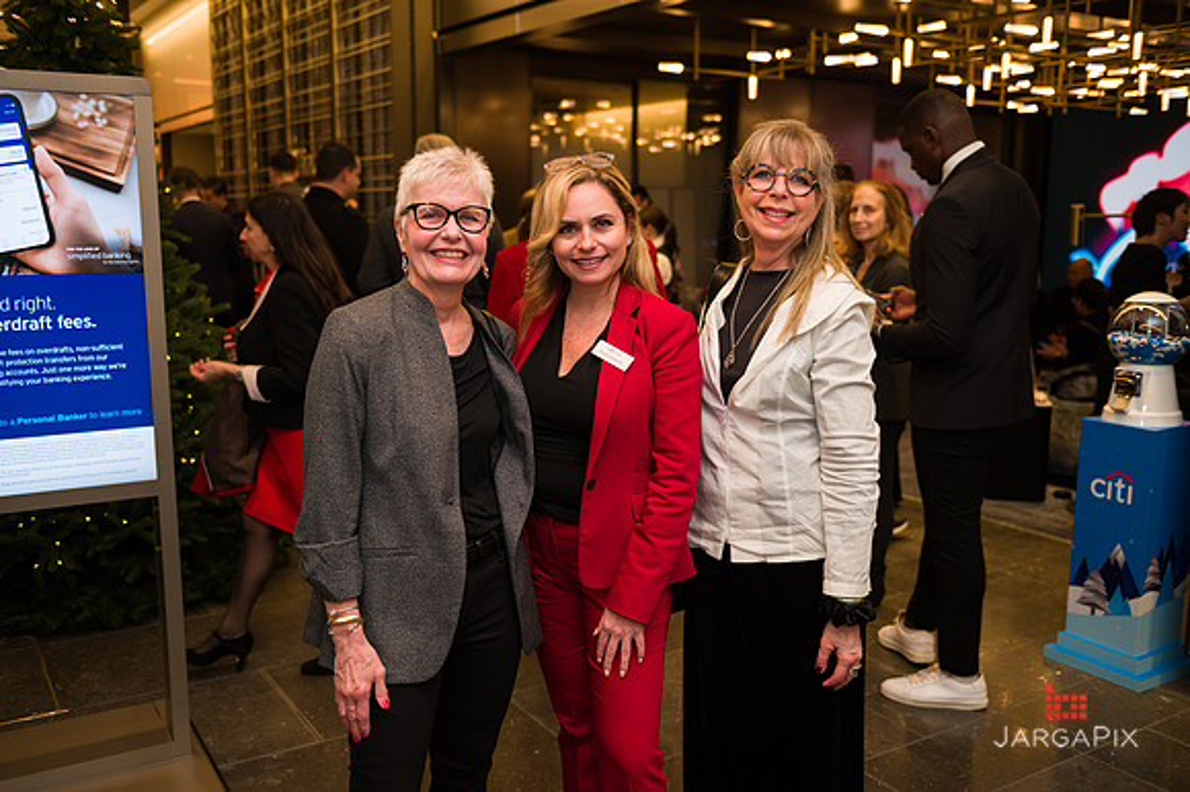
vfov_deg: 38.8
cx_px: 595
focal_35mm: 34
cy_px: 396
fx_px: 1123
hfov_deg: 55.8
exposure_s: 1/200
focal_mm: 34
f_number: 3.2
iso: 400
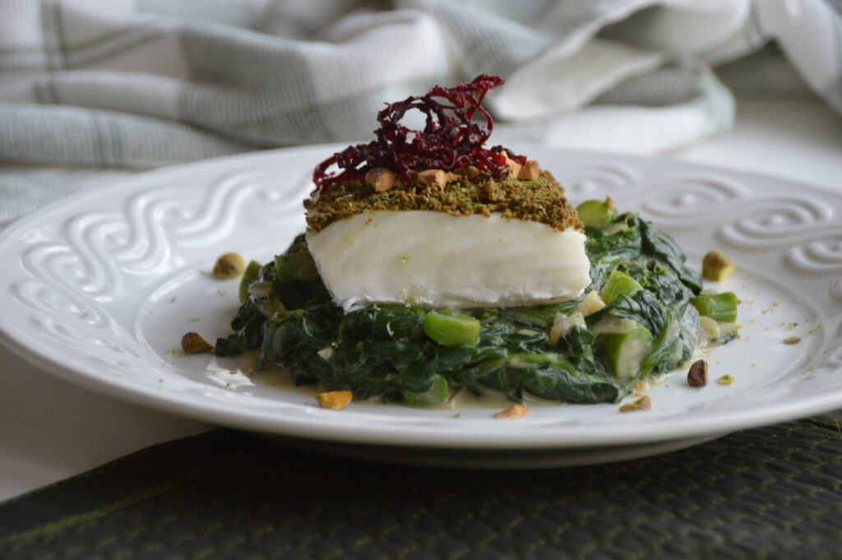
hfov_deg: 8.9
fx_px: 5433
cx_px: 421
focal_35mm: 232
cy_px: 280
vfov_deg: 5.9
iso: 400
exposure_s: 1/60
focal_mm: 155
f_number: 7.1
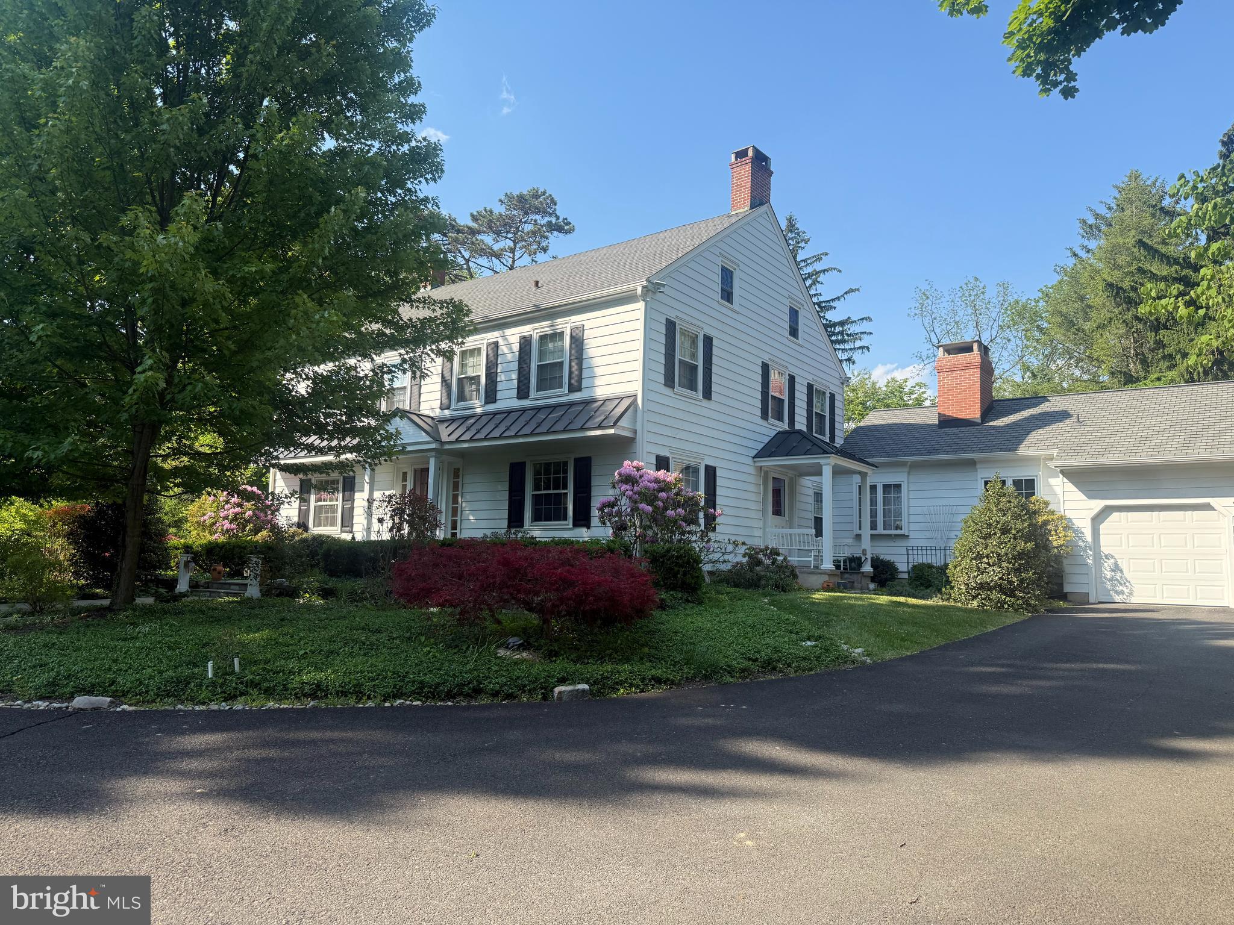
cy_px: 462
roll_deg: -1.9
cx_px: 617
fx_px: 856
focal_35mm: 24
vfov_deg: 56.8
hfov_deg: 71.6
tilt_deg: +7.0
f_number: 1.78
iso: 80
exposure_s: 1/2110
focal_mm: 6.76
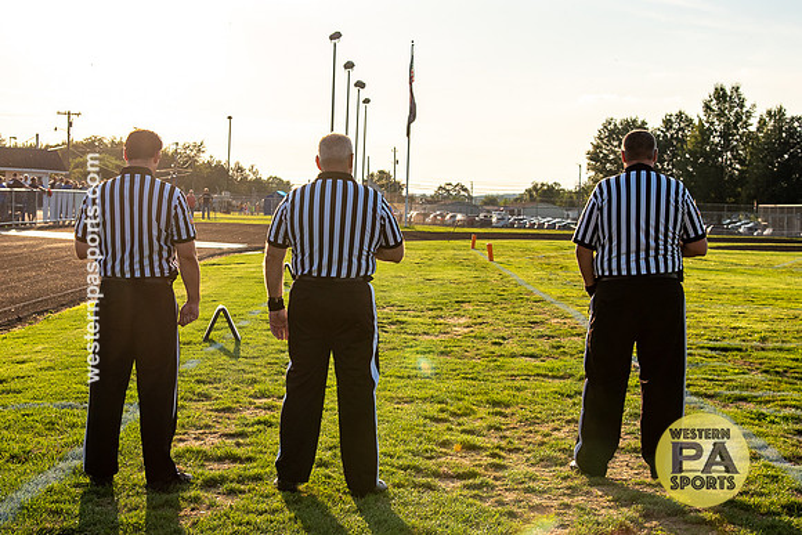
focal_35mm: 65
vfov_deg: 21.0
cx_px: 339
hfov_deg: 31.0
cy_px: 235
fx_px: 1446
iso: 400
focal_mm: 48
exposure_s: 1/1250
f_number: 6.3
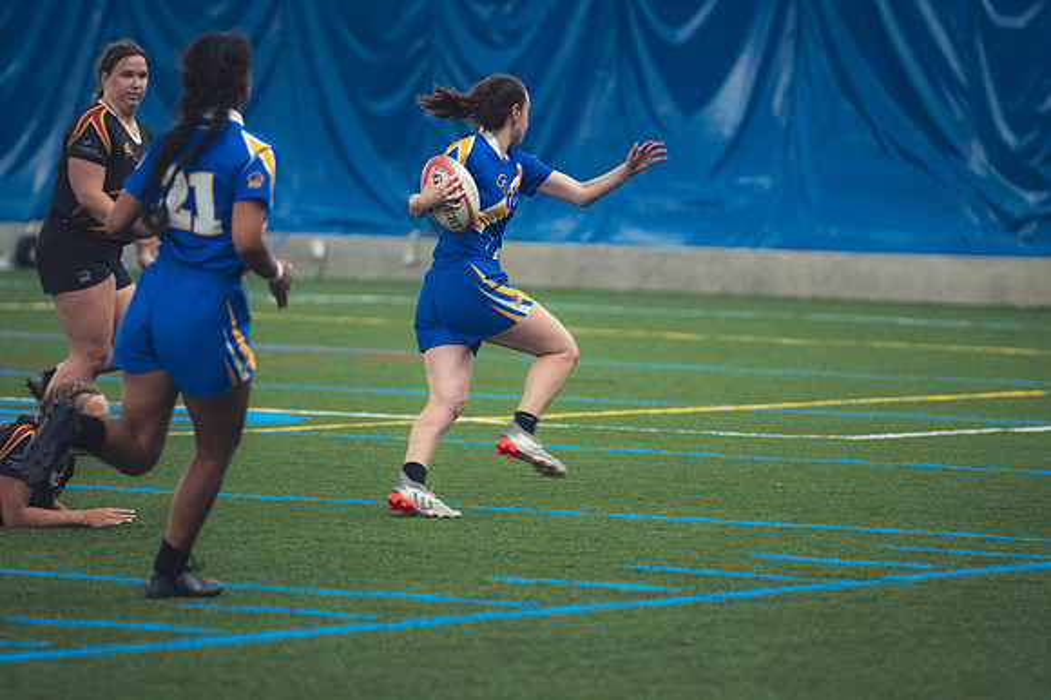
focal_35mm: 300
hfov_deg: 6.9
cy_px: 350
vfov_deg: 4.6
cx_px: 526
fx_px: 8753
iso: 3200
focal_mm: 200
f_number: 2.8
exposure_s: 1/320
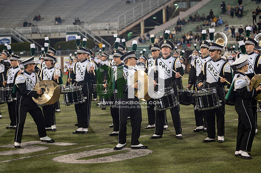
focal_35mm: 95
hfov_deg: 21.5
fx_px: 688
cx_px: 130
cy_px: 86
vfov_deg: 14.4
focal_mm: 95
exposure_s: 1/500
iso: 1000
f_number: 2.8
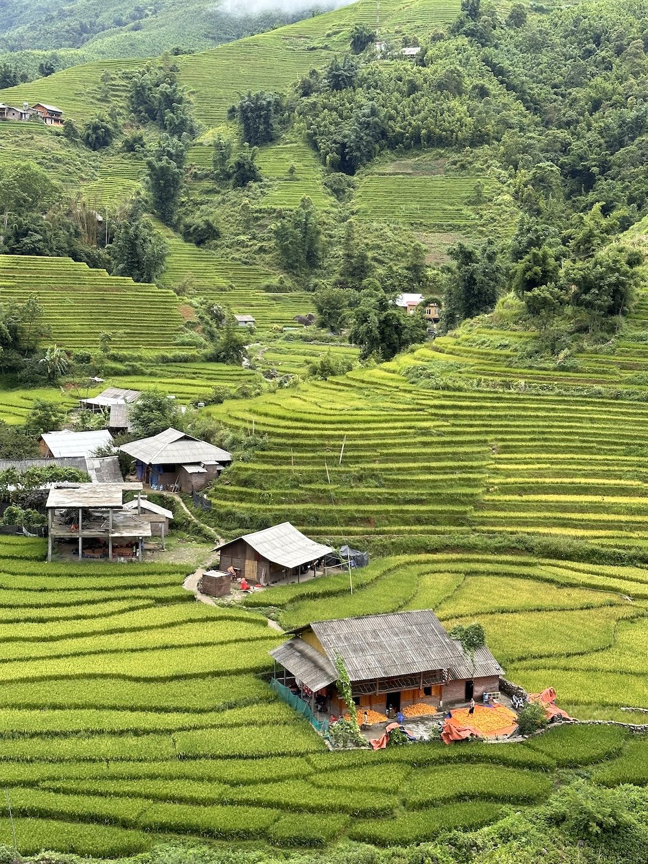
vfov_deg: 39.7
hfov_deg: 30.3
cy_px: 432
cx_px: 324
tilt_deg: -8.7
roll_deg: -1.6
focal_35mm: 48
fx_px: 1198
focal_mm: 6.86
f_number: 1.78
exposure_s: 1/1667
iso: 64
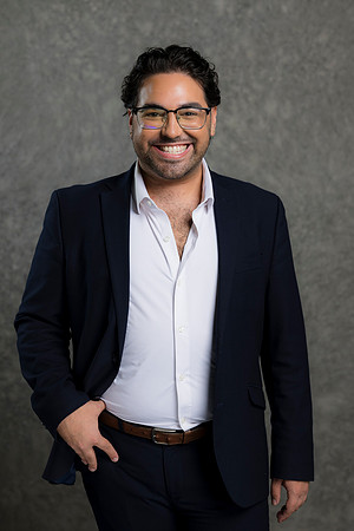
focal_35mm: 85
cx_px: 177
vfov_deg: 23.9
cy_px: 266
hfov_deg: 16.1
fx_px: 1254
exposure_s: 1/200
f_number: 5
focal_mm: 85
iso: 125
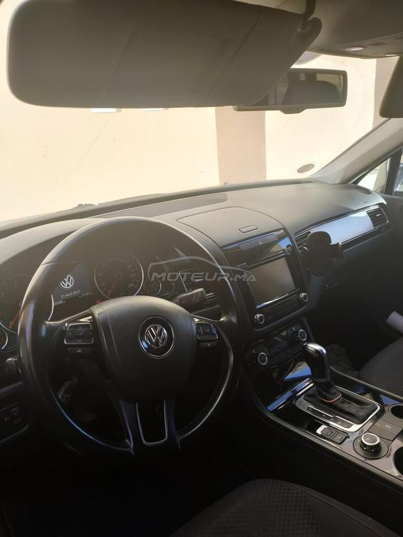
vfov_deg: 65.3
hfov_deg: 51.4
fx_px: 419
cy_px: 268
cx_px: 202
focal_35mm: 27
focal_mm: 4.77
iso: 168
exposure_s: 1/339
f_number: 1.7
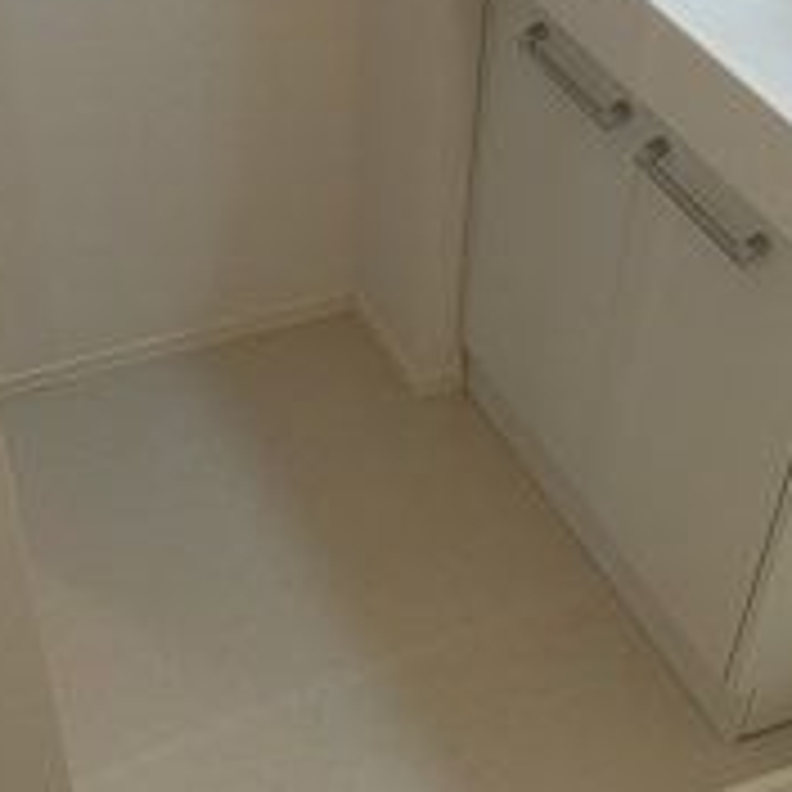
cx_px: 256
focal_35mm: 58
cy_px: 706
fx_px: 1501
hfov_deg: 29.3
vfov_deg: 28.5
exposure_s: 1/30
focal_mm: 4.3
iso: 200
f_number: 2.8
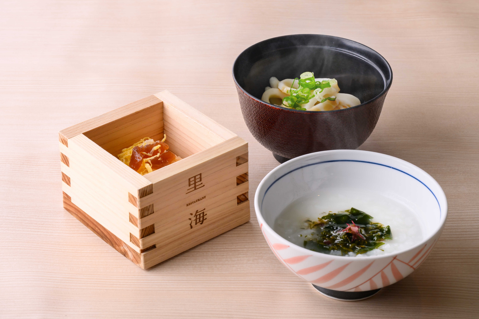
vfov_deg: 13.2
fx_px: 1384
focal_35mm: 104
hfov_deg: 19.6
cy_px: 160
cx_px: 240
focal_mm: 104
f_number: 20
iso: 640
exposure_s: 1/125
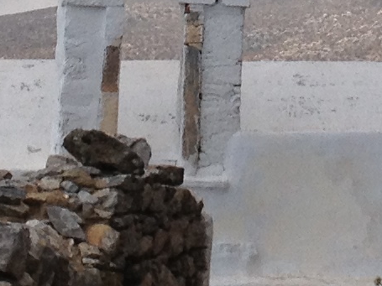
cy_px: -257
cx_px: 279
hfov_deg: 7.9
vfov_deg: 5.8
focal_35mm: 251
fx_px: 2769
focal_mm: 4.28
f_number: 2.4
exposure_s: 1/3067
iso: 50
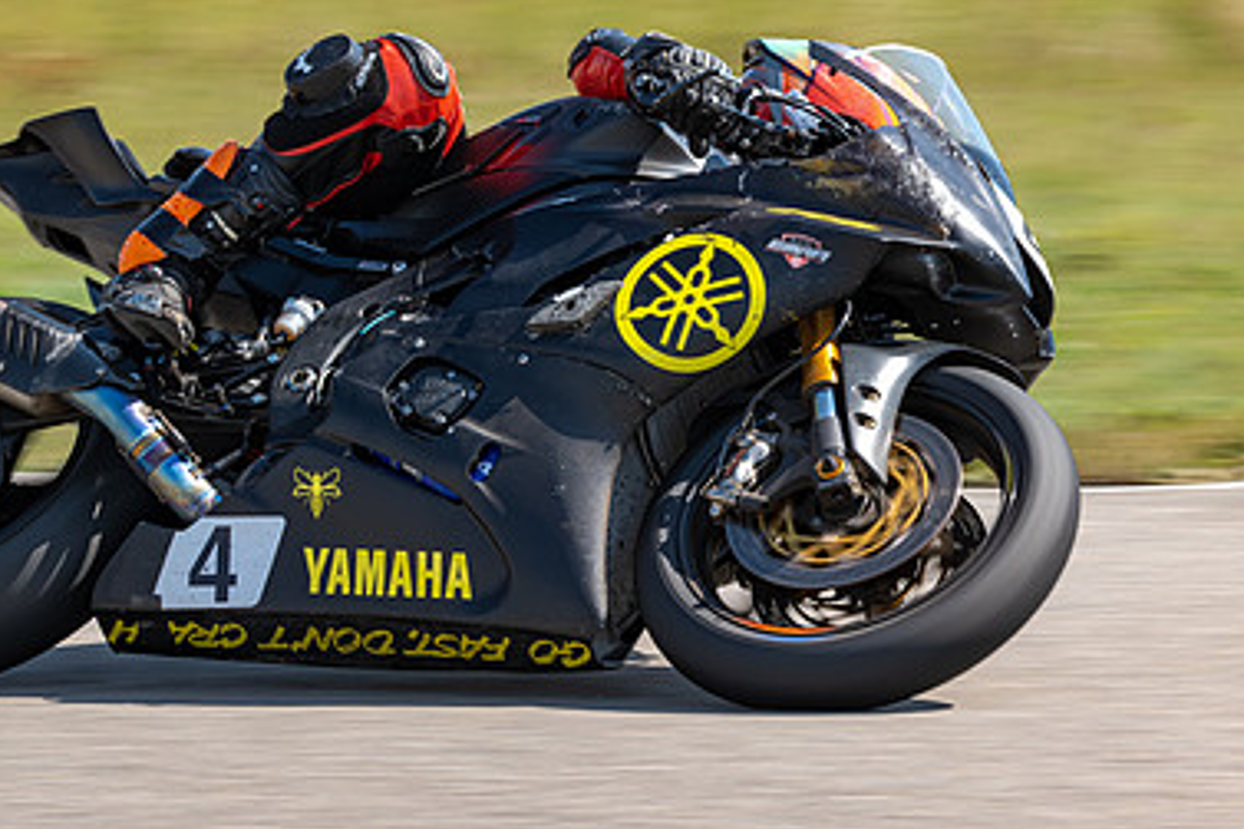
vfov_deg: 4.5
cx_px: 683
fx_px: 10638
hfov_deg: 6.7
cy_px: 296
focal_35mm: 308
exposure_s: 1/200
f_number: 13
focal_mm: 200
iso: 220
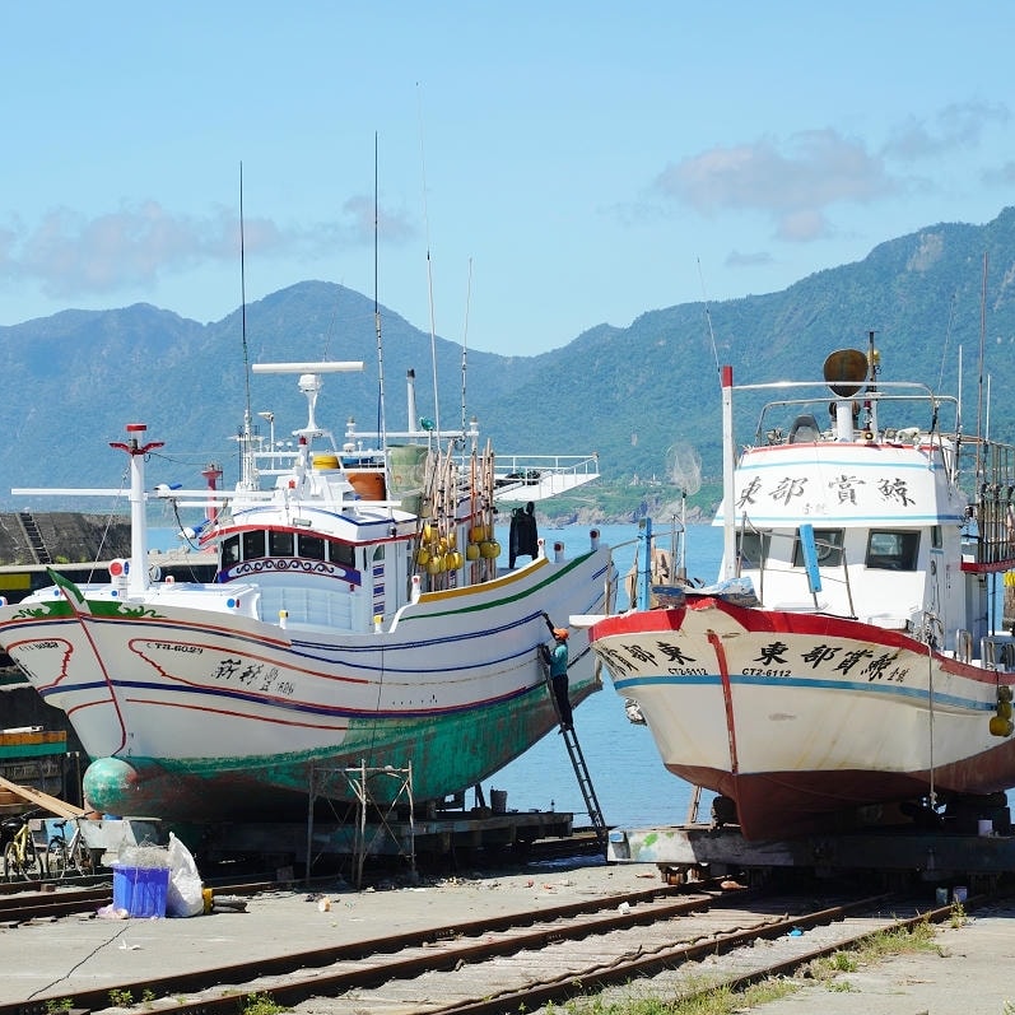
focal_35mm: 96
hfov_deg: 18.1
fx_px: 3185
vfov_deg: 18.1
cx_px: 478
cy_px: 507
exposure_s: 1/160
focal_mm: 75
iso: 100
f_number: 9
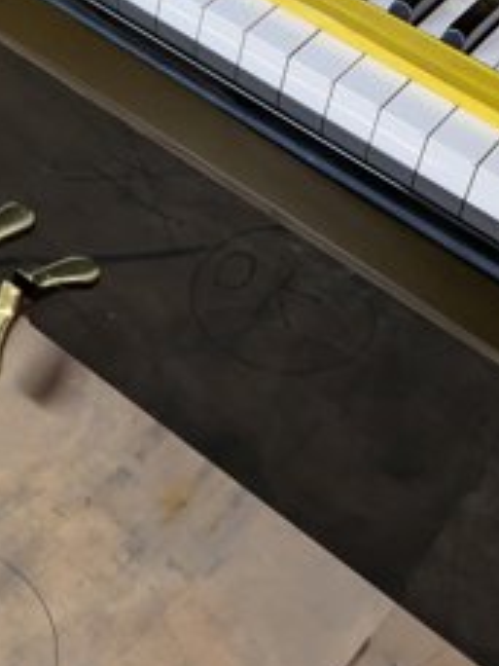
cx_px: -28
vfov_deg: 23.2
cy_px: -64
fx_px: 1518
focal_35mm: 79
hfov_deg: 18.1
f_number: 1.89
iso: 209
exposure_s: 1/30
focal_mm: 5.43
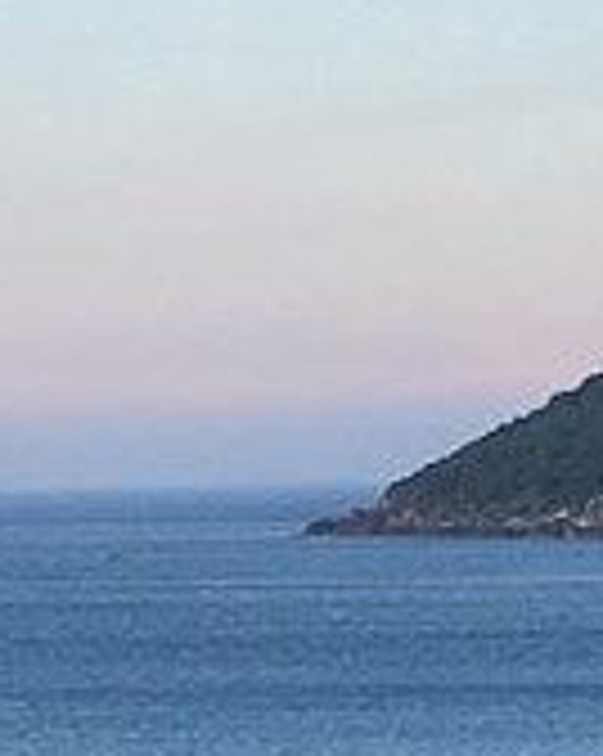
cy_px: 1426
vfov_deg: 7.0
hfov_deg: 5.7
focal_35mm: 270
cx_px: -22
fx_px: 6034
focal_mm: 4.15
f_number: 2.2
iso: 25
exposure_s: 1/232
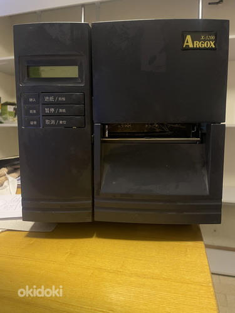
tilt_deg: -5.9
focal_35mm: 26
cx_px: 118
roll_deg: +0.0
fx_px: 235
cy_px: 156
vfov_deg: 67.3
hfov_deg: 53.1
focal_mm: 4.2
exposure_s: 1/50
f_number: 1.6
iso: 500
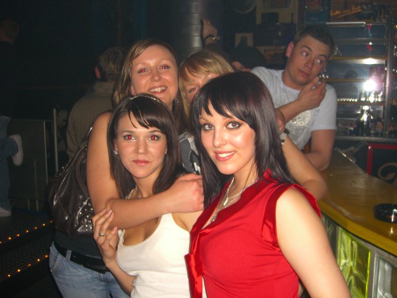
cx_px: 198
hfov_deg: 49.0
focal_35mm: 38
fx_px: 436
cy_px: 149
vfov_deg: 37.7
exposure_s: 1/60
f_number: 2.8
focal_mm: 7.9
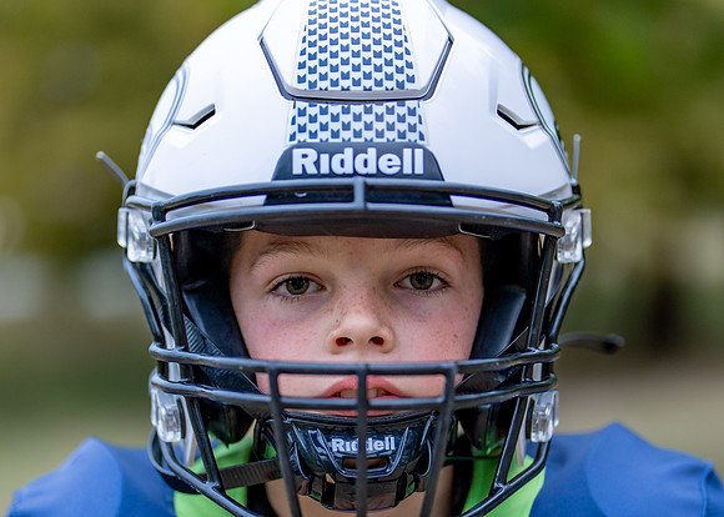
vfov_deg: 14.1
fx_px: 2071
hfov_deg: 19.8
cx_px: 352
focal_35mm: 101
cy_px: 435
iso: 200
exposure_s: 1/400
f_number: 1.2
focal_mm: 50
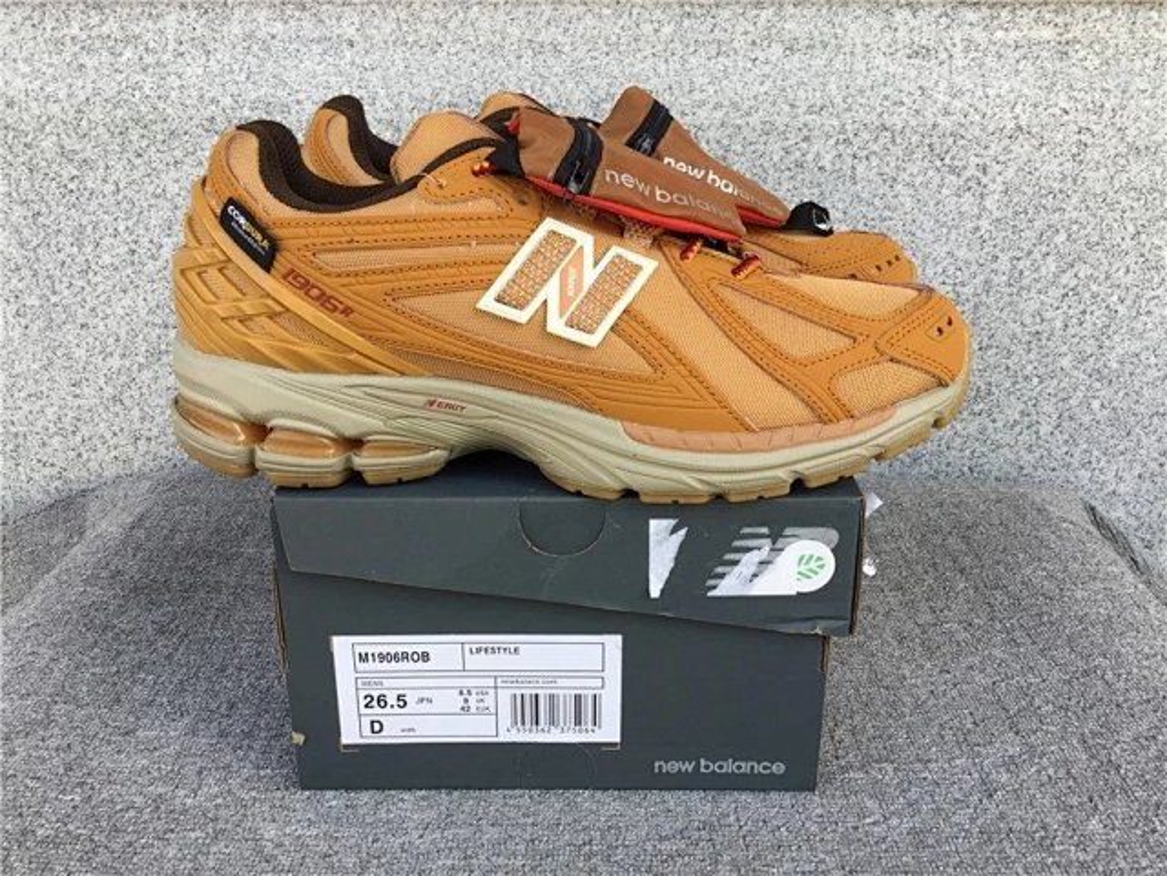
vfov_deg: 45.4
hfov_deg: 58.4
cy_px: 438
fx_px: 1045
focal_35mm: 31
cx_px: 584
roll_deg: +0.2
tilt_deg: -21.0
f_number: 2.4
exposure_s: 1/129
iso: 25
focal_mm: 3.3
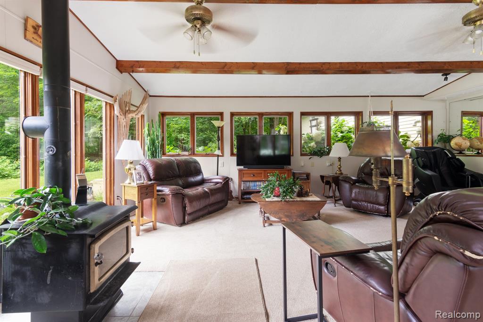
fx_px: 228
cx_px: 242
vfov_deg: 70.5
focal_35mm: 17
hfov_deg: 93.3
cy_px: 161
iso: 400
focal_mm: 17
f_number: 10
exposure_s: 1/13
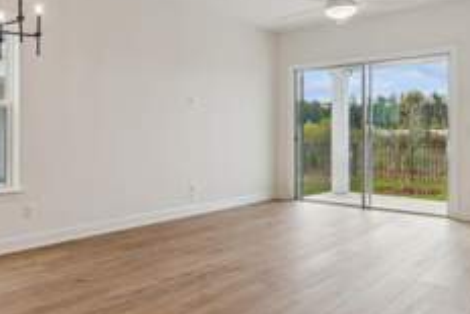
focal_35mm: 31
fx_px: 405
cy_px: 130
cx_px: 174
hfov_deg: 59.4
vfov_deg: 42.2
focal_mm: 10
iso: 400
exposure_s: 1/80
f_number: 7.1
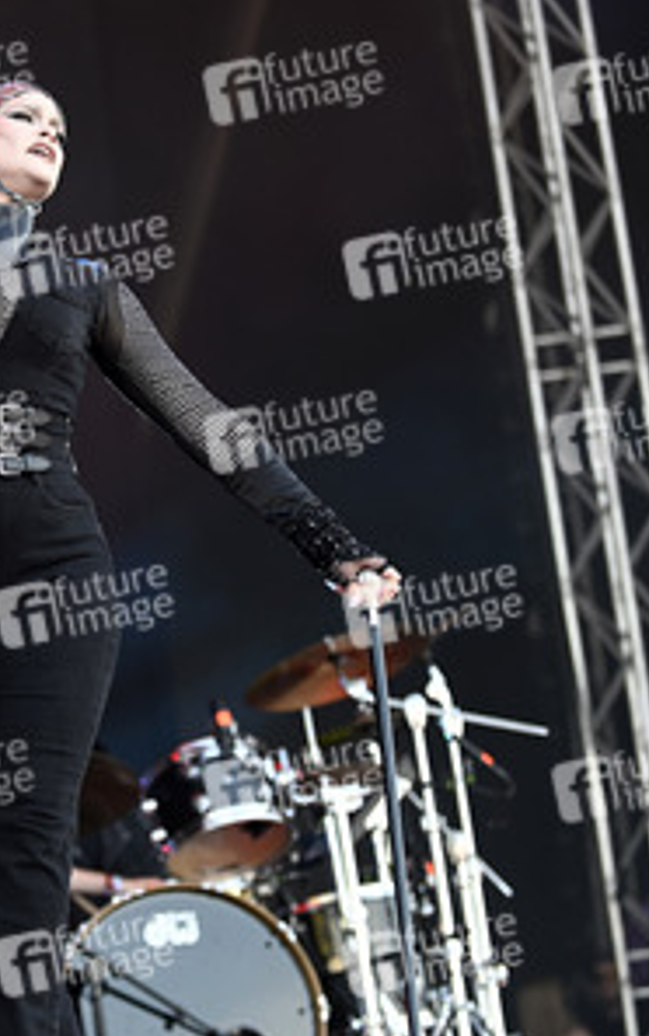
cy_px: 520
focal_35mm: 133
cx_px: -9
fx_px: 3758
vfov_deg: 15.7
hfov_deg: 9.8
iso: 320
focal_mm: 86
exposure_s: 1/400
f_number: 2.8
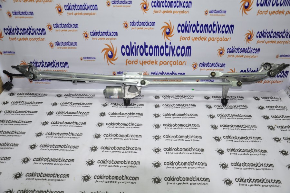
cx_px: 145
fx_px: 266
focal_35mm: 33
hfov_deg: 57.3
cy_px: 96
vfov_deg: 39.9
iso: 200
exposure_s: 1/60
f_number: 4.5
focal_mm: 22
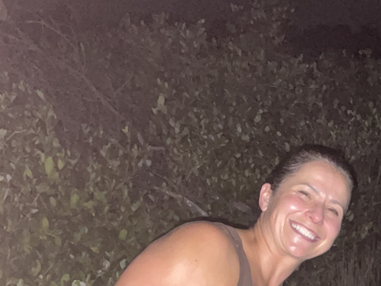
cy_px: 441
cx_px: 478
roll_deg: +0.0
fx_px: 903
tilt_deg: -20.6
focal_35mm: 82
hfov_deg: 21.8
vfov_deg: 16.3
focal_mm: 4.2
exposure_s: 1/4
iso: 320
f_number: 1.6
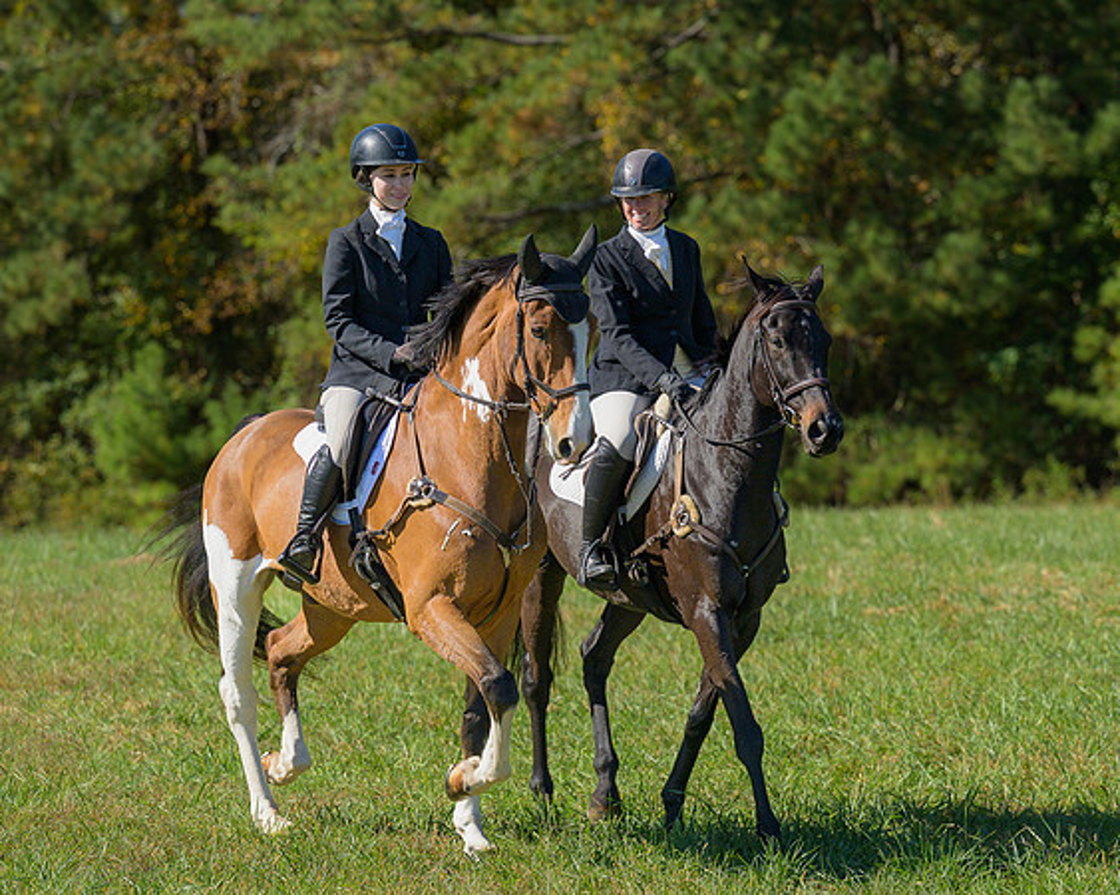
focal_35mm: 188
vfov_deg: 8.2
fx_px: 6246
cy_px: 340
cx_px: 621
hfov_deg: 10.2
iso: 200
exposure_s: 1/800
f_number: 4
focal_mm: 135
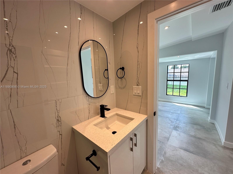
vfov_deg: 85.7
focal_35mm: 14
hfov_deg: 102.1
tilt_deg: -7.0
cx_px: 116
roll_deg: +1.6
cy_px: 87
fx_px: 94
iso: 64
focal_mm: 2.22
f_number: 2.2
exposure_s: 1/120
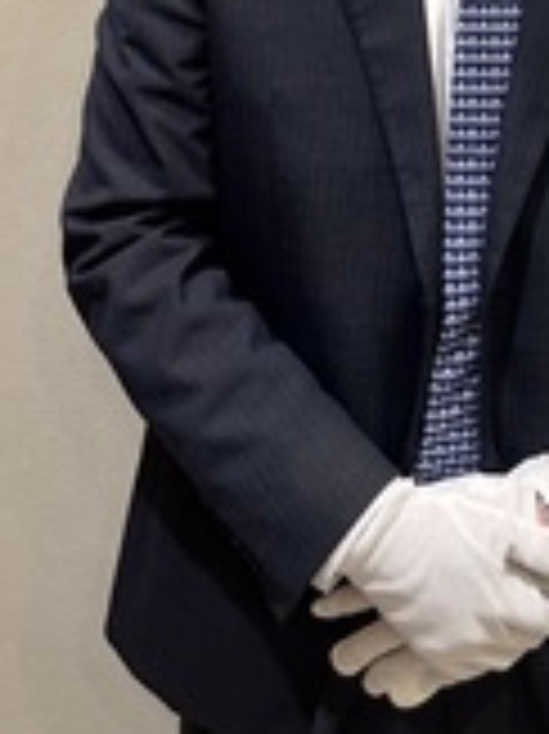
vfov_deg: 29.0
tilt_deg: -5.4
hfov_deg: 24.2
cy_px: -108
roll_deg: -0.3
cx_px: 482
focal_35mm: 59
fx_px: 1249
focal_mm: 6.86
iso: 160
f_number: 1.78
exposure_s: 1/100
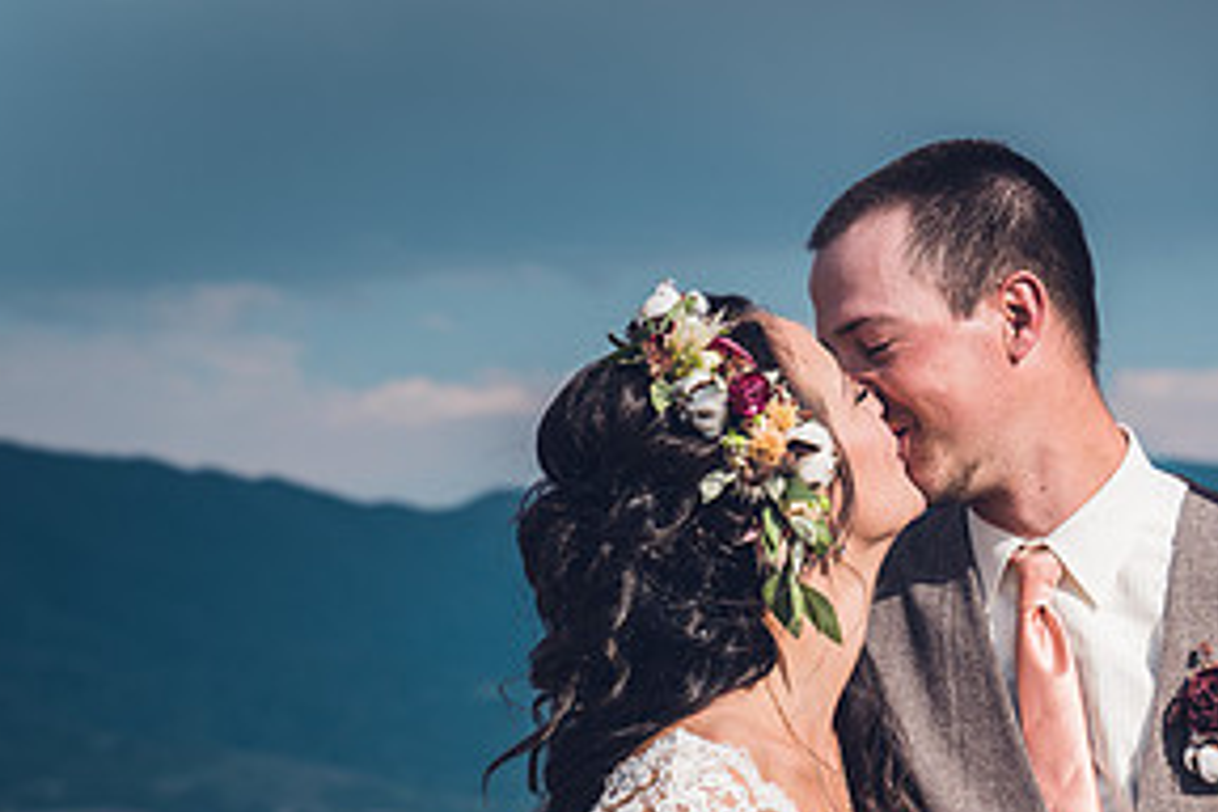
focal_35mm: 141
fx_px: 4770
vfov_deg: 9.7
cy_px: 814
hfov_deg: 14.4
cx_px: 1057
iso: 100
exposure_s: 1/1000
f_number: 4.5
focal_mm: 70
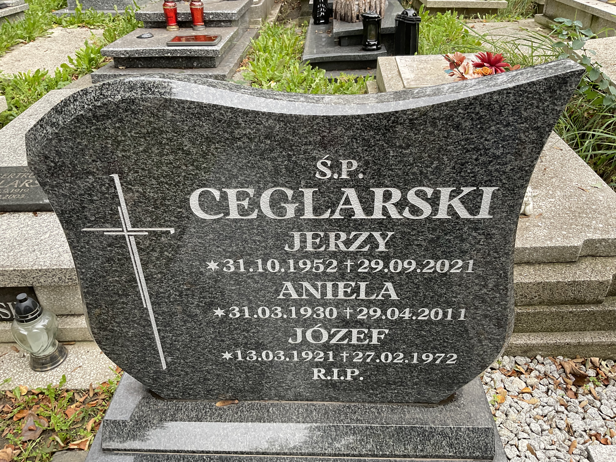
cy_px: 231
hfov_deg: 61.7
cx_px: 308
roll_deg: +2.0
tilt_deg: -31.6
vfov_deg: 48.2
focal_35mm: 29
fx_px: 516
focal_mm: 3
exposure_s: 1/122
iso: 32
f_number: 1.8
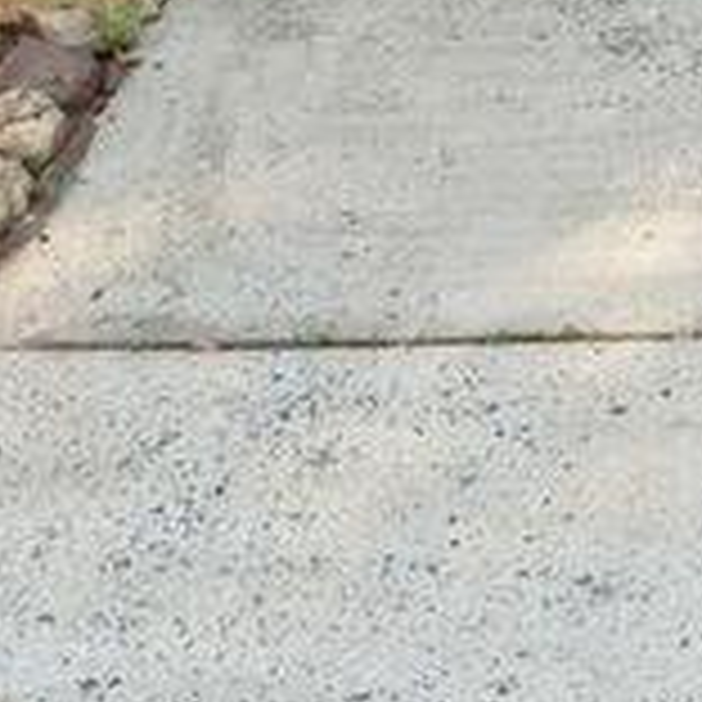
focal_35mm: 118
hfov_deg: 13.0
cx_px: 1350
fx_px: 2707
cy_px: -1292
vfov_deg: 10.9
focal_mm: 10
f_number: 7.1
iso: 320
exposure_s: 1/50
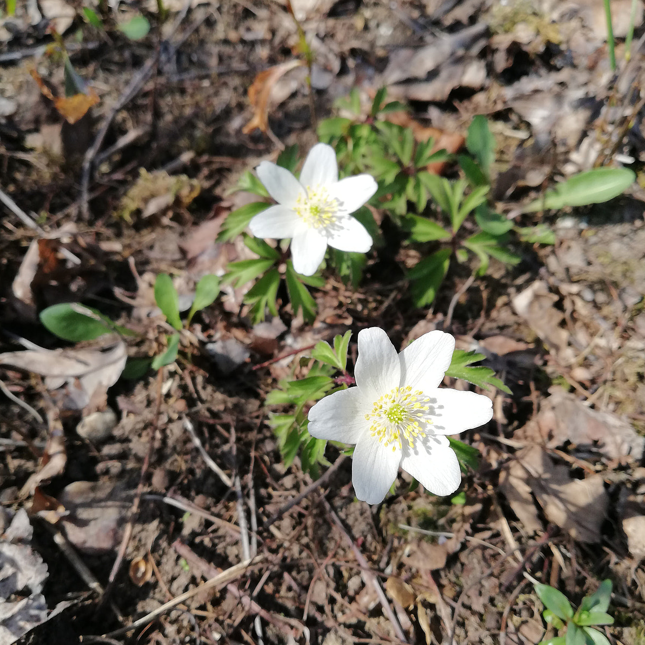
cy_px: 359
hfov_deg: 51.1
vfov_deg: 51.0
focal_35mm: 32
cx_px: 322
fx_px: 675
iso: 50
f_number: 2.2
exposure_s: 1/580
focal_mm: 3.81
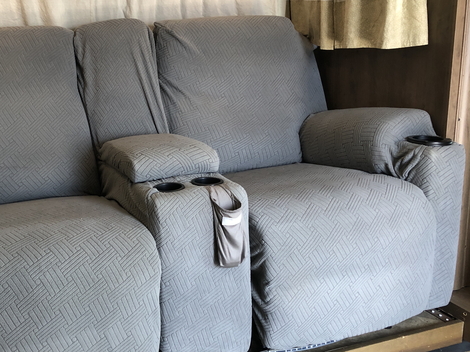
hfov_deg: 44.9
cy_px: 153
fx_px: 557
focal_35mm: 41
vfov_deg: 35.1
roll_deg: +2.7
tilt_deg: -16.0
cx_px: 147
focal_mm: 3.99
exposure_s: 1/20
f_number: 1.8
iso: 40
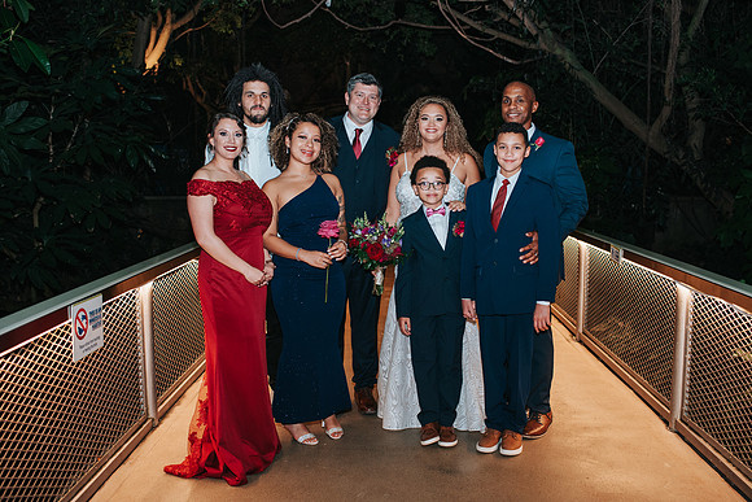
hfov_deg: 52.5
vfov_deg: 36.4
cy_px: 251
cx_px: 389
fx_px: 763
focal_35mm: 37
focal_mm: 35
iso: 1000
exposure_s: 1/200
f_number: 2.8
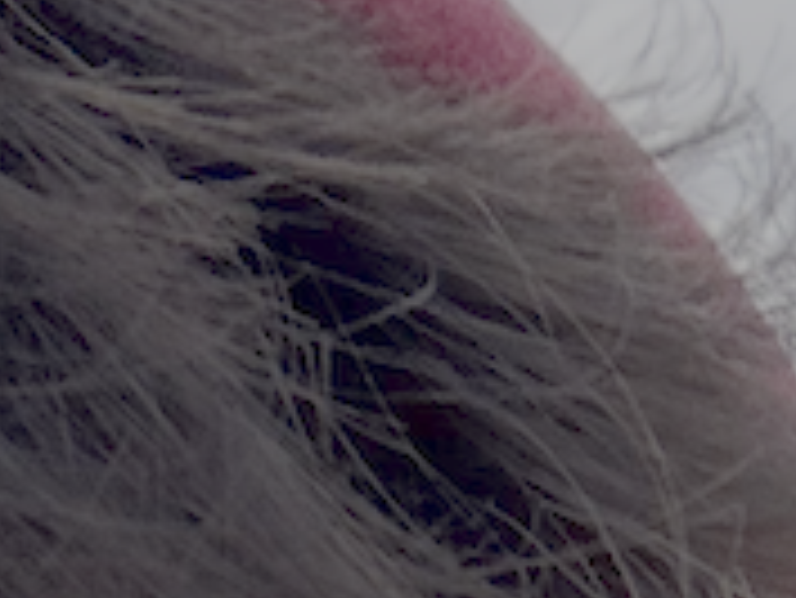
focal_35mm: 226
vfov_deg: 5.6
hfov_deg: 8.3
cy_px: 2534
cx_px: 1601
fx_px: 5200
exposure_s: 1/1255
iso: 25
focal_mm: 2.69
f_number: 1.9
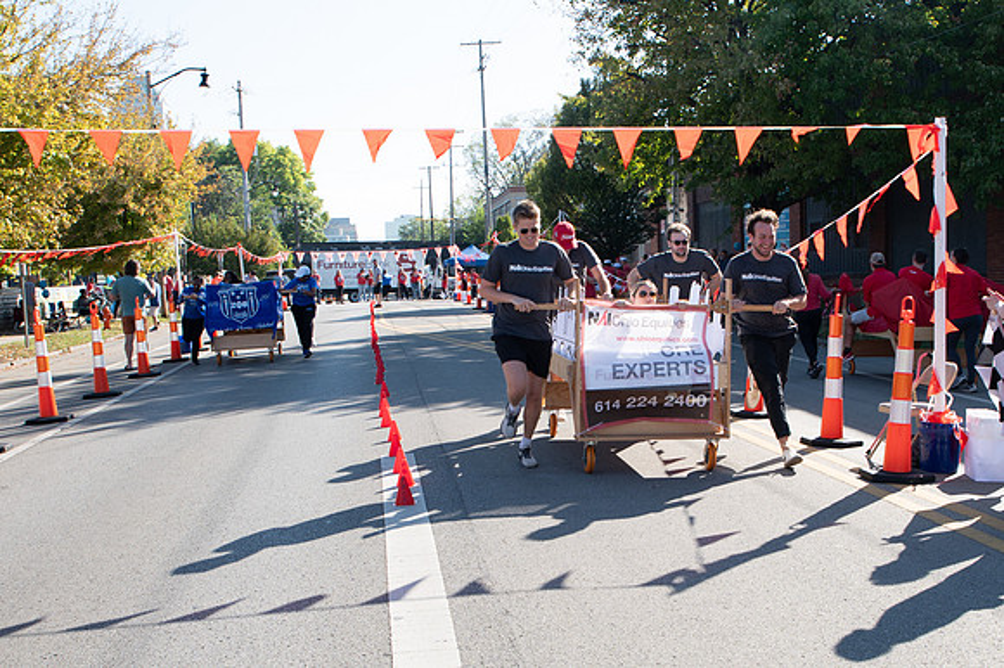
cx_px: 585
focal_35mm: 43
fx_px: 1190
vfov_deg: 31.3
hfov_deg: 45.6
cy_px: 404
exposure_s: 1/320
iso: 160
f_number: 6.3
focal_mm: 24
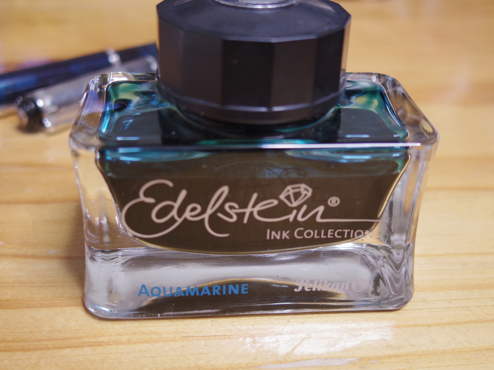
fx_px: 671
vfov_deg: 30.9
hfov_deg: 40.4
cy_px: 185
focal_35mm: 47
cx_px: 247
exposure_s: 1/15
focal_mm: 8.5
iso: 200
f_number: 1.9
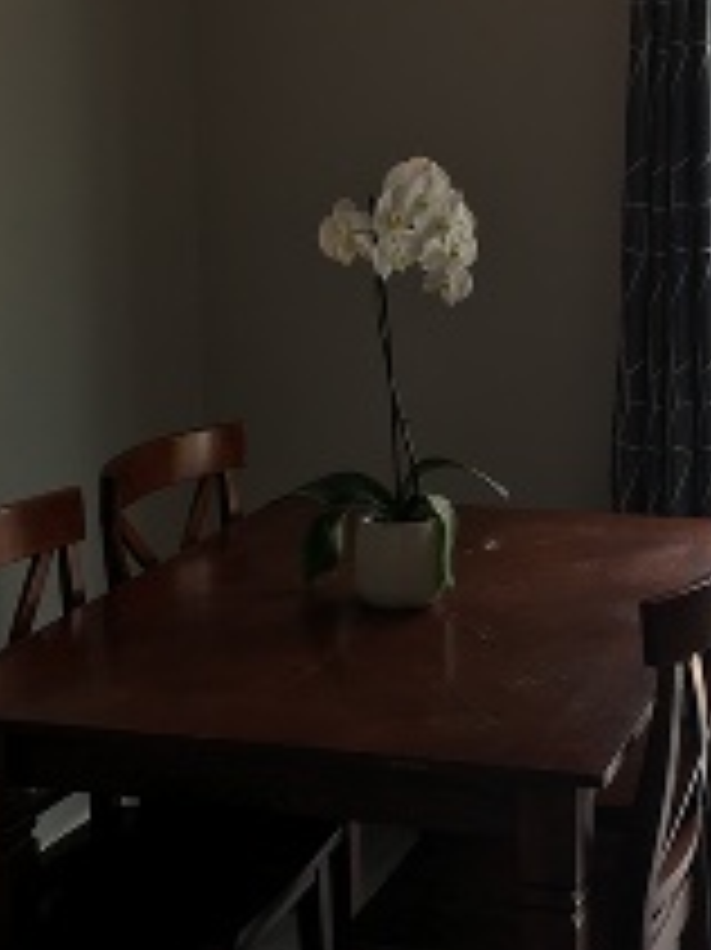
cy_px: 374
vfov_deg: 29.3
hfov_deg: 22.0
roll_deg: +0.3
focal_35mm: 66
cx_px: 554
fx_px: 1809
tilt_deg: -7.1
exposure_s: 1/120
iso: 25
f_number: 2.2
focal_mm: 4.15
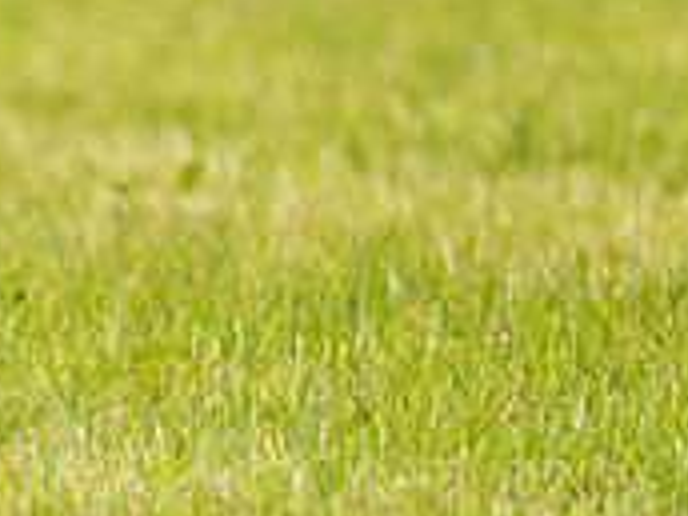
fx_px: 13157
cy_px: 431
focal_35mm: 662
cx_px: -11
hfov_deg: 3.0
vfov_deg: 2.2
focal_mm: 135
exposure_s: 1/1000
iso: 50
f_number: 1.8
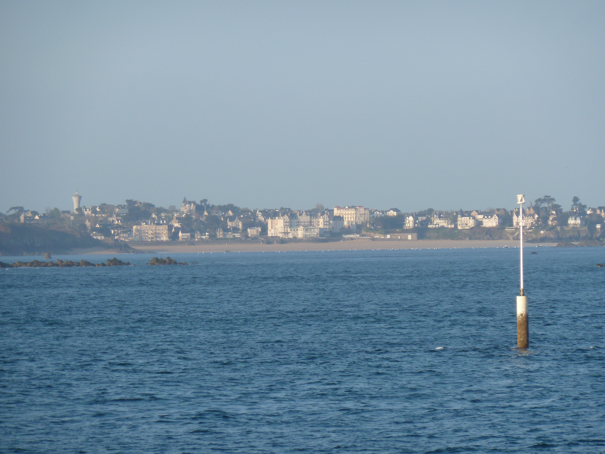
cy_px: 227
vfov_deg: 6.6
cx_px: 302
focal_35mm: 225
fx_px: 3932
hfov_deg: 8.8
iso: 80
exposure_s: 1/250
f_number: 4.6
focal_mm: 37
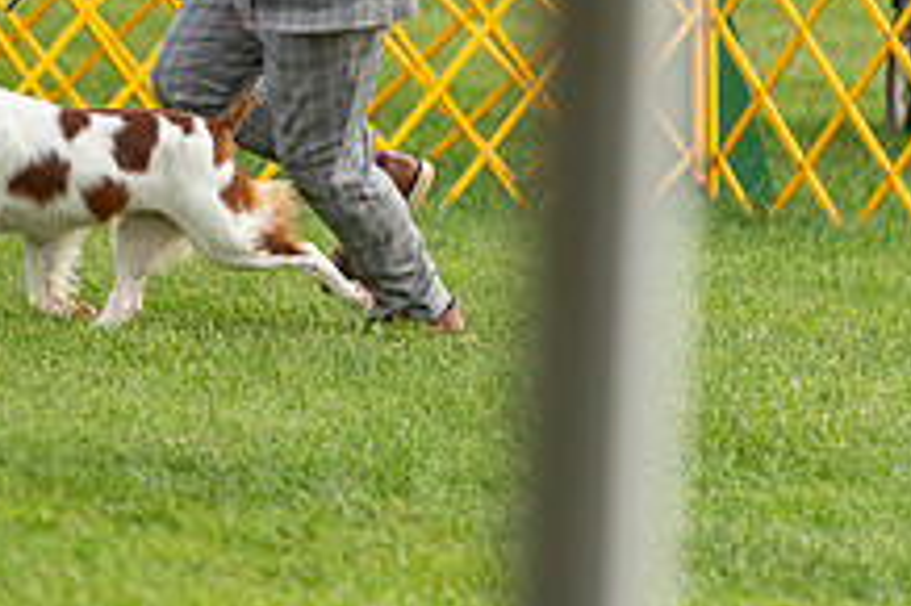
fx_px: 13452
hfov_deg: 3.9
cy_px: -186
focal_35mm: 532
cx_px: -117
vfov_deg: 2.6
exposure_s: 1/1000
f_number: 3.2
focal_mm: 200
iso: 1000
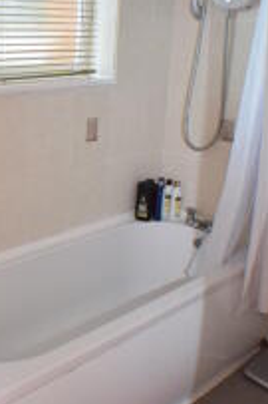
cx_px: 25
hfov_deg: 22.7
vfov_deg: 34.4
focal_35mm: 58
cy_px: 170
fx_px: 649
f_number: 4
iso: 400
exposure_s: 1/60
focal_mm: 18
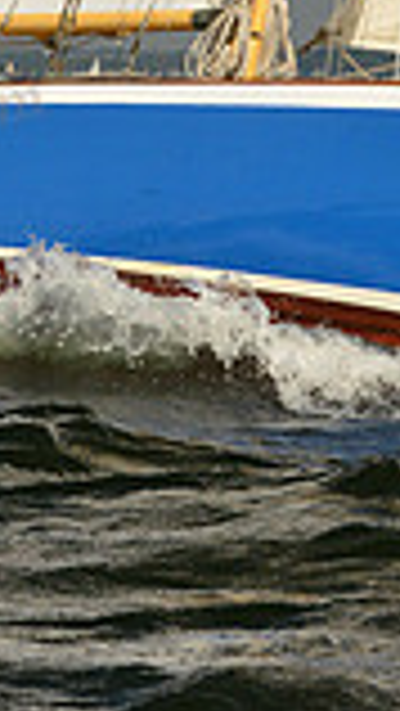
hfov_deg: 4.5
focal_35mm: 270
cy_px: -133
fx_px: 5086
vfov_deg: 7.9
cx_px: 279
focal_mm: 70
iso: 1000
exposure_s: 1/1250
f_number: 10
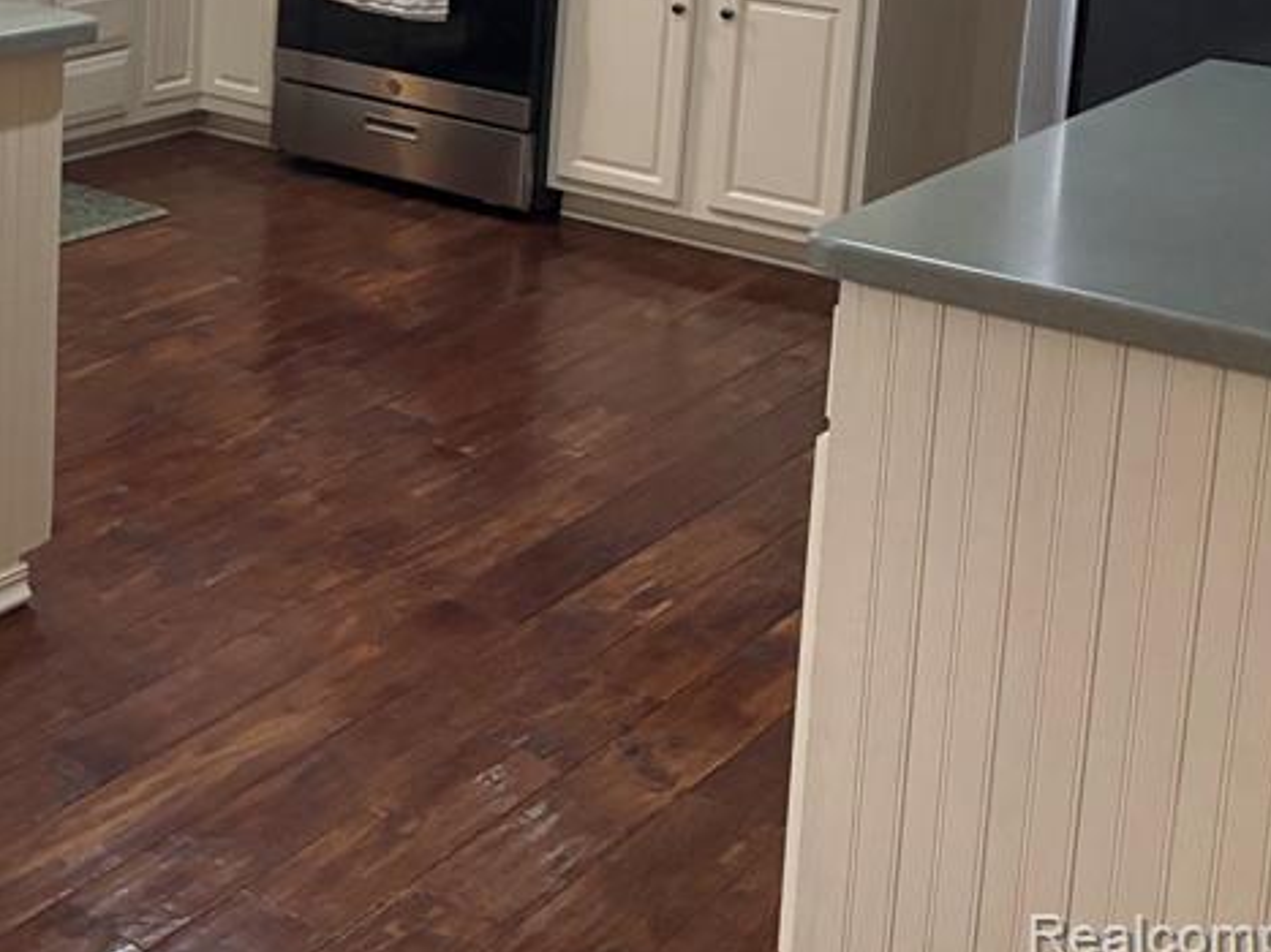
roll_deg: -0.3
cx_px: -90
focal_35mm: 57
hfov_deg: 30.6
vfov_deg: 24.2
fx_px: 2092
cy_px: -65
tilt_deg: -7.8
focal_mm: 5.96
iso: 400
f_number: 1.6
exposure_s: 1/40
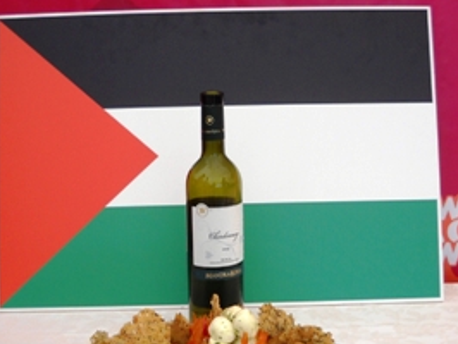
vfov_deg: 21.1
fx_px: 914
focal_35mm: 69
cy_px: 267
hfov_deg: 28.1
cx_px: 234
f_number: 3.1
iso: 64
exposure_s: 1/76
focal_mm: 6.72
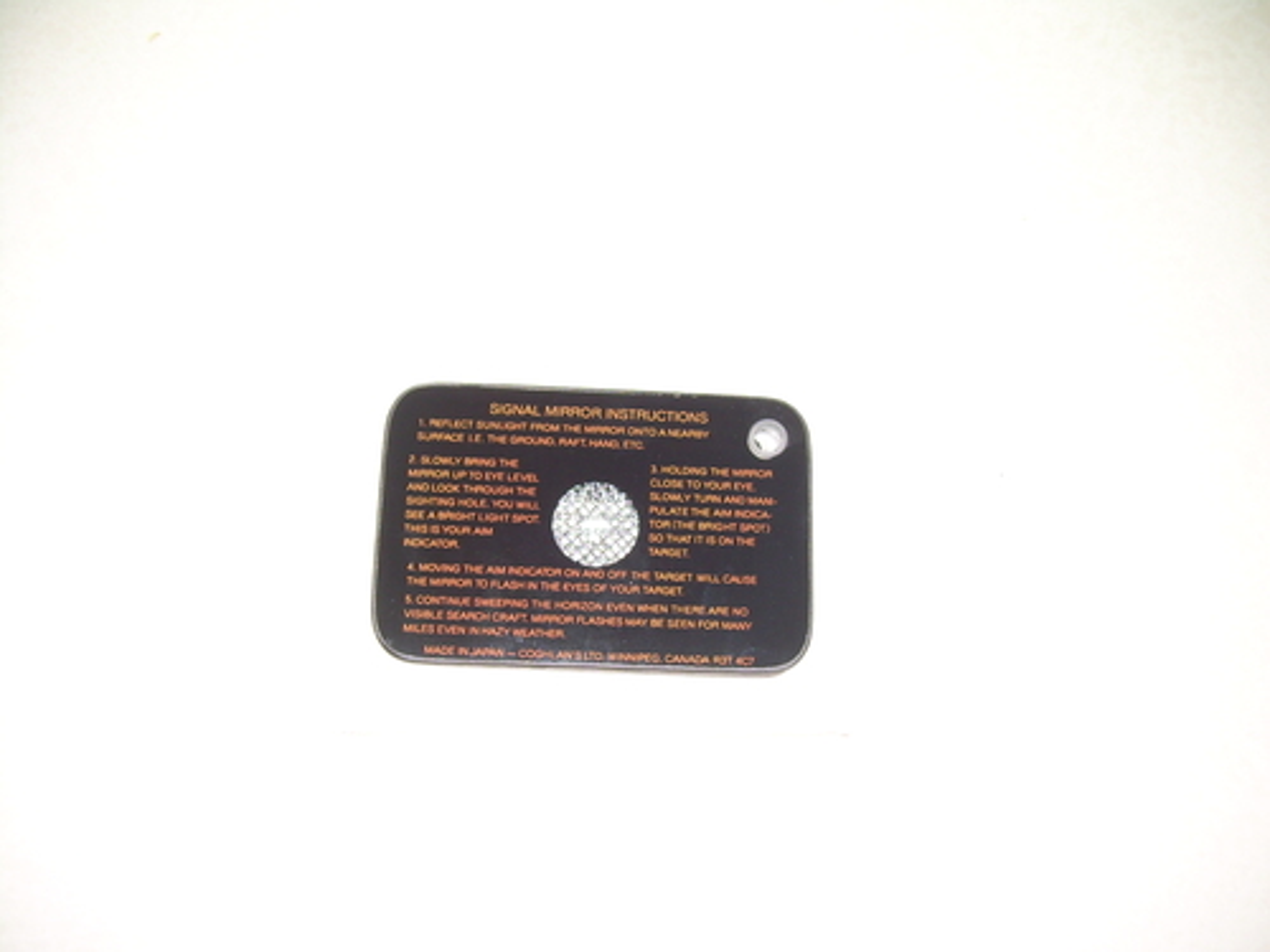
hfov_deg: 49.0
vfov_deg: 37.7
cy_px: 476
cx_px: 635
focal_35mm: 38
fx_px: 1394
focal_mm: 6.3
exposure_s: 1/60
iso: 50
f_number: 2.8
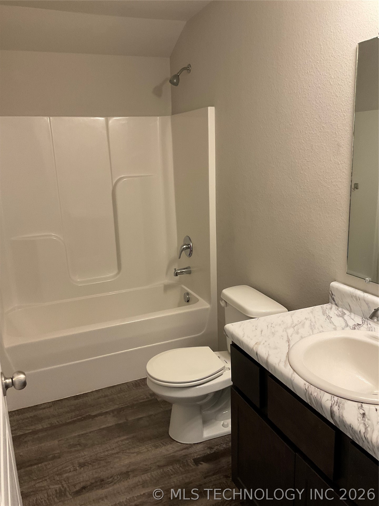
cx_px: 190
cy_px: 253
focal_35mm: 29
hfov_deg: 48.2
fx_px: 423
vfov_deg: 61.7
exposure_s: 1/60
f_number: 1.8
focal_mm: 3
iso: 100
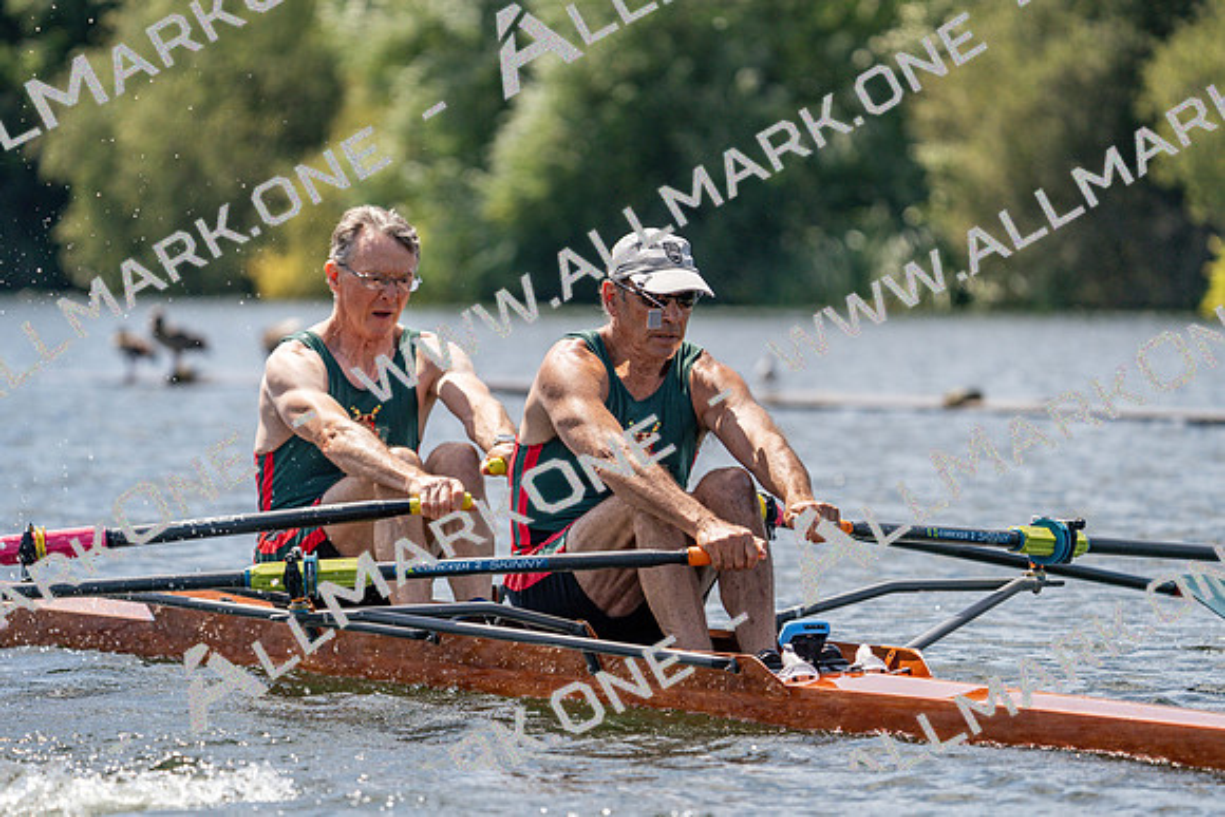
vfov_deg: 4.7
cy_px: 408
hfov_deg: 7.0
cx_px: 612
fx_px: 9972
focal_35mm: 293
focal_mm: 293
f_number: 5.6
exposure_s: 1/2000
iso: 320
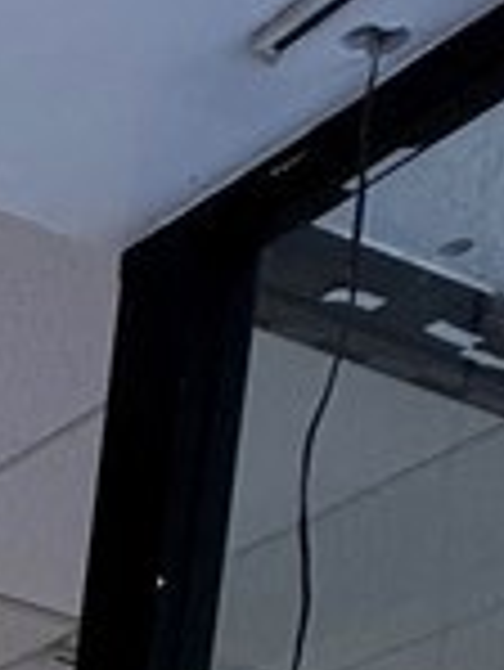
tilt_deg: -4.1
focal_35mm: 96
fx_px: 1861
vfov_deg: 13.6
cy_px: 1673
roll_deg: -3.7
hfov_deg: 10.5
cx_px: -1044
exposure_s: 1/99
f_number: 2.2
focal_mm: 2.22
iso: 100
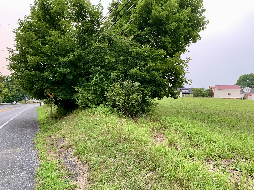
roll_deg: -0.8
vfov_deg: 53.1
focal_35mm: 26
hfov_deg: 67.3
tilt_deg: +5.6
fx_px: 191
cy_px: 95
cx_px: 127
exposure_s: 1/87
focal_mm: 4.25
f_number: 1.8
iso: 100
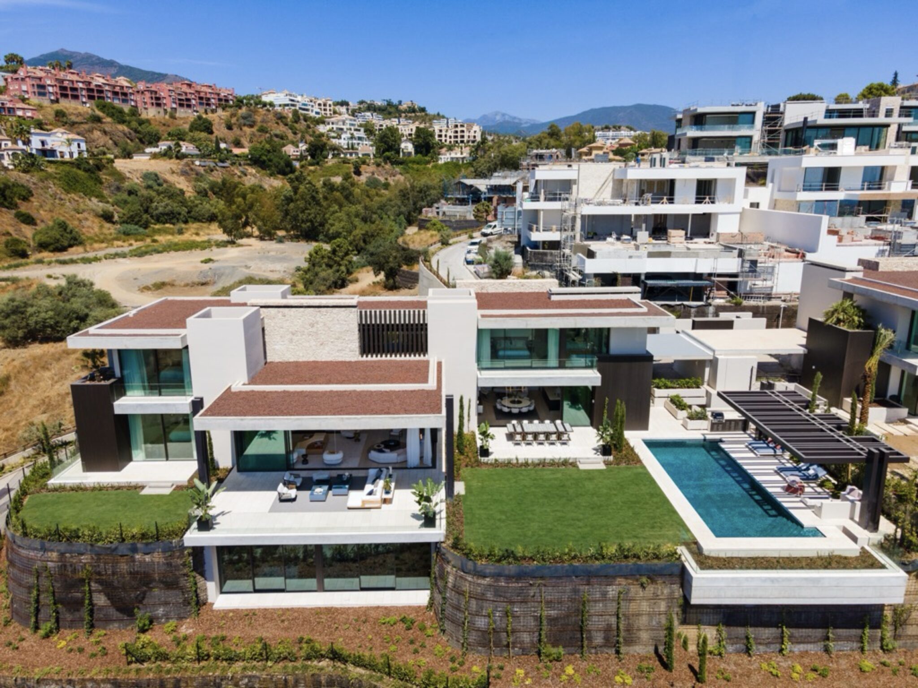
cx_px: 459
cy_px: 344
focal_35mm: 24
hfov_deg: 71.6
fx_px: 636
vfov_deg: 56.8
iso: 100
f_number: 2.8
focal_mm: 4.5
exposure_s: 1/800
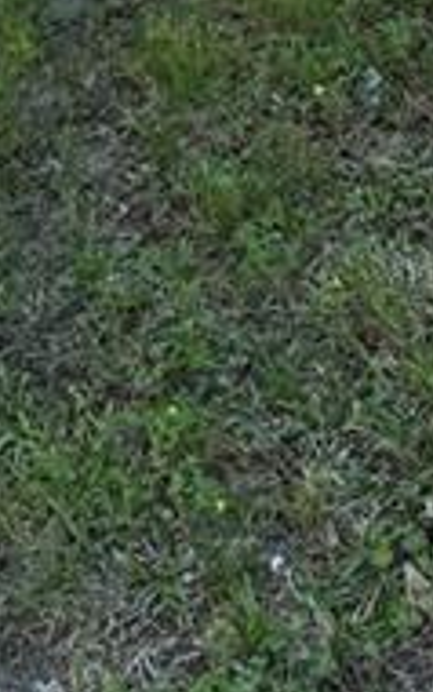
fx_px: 1942
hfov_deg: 12.7
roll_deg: +2.3
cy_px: -448
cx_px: 247
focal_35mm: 103
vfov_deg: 17.4
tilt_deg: -13.7
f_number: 1.78
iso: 80
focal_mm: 6.76
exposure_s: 1/1131
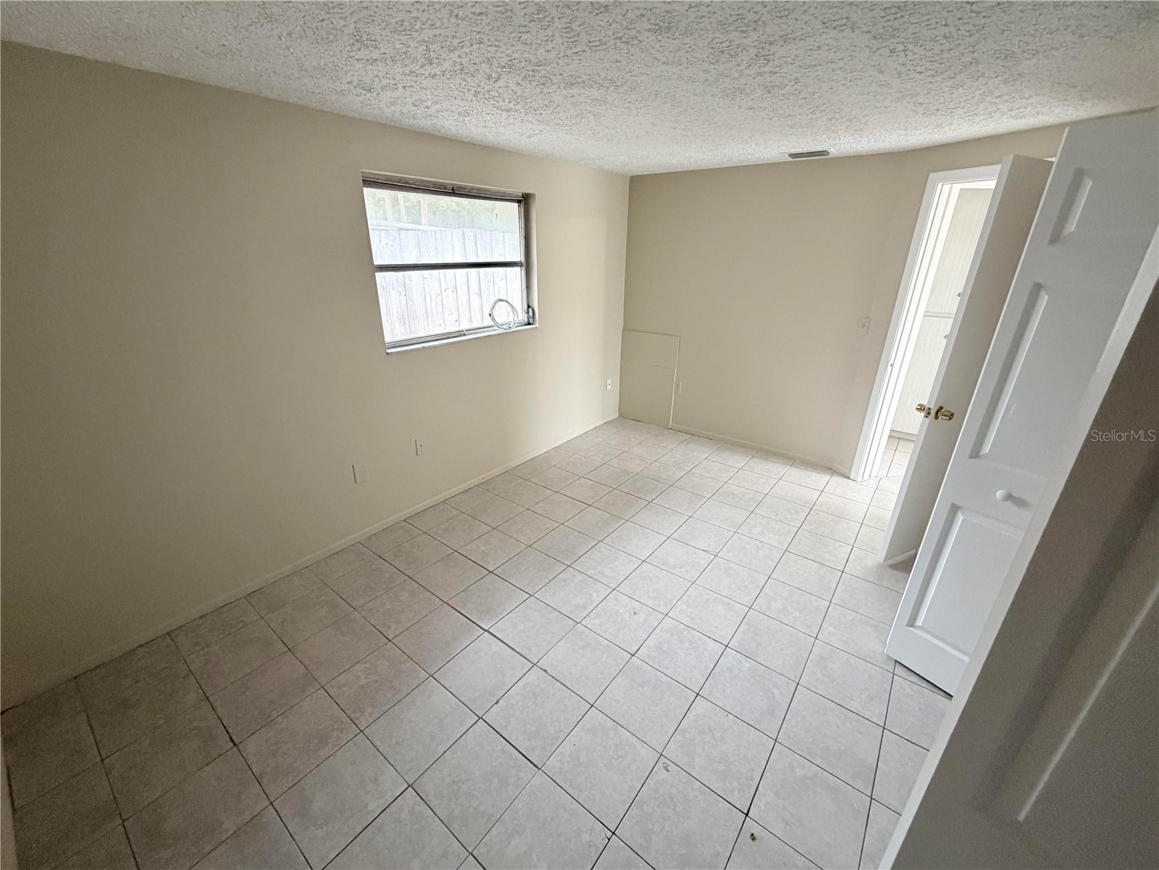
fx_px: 469
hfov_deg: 102.1
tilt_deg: -21.4
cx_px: 580
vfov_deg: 85.7
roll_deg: -0.4
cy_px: 435
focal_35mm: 14
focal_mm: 2.22
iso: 400
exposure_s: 1/60
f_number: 2.2
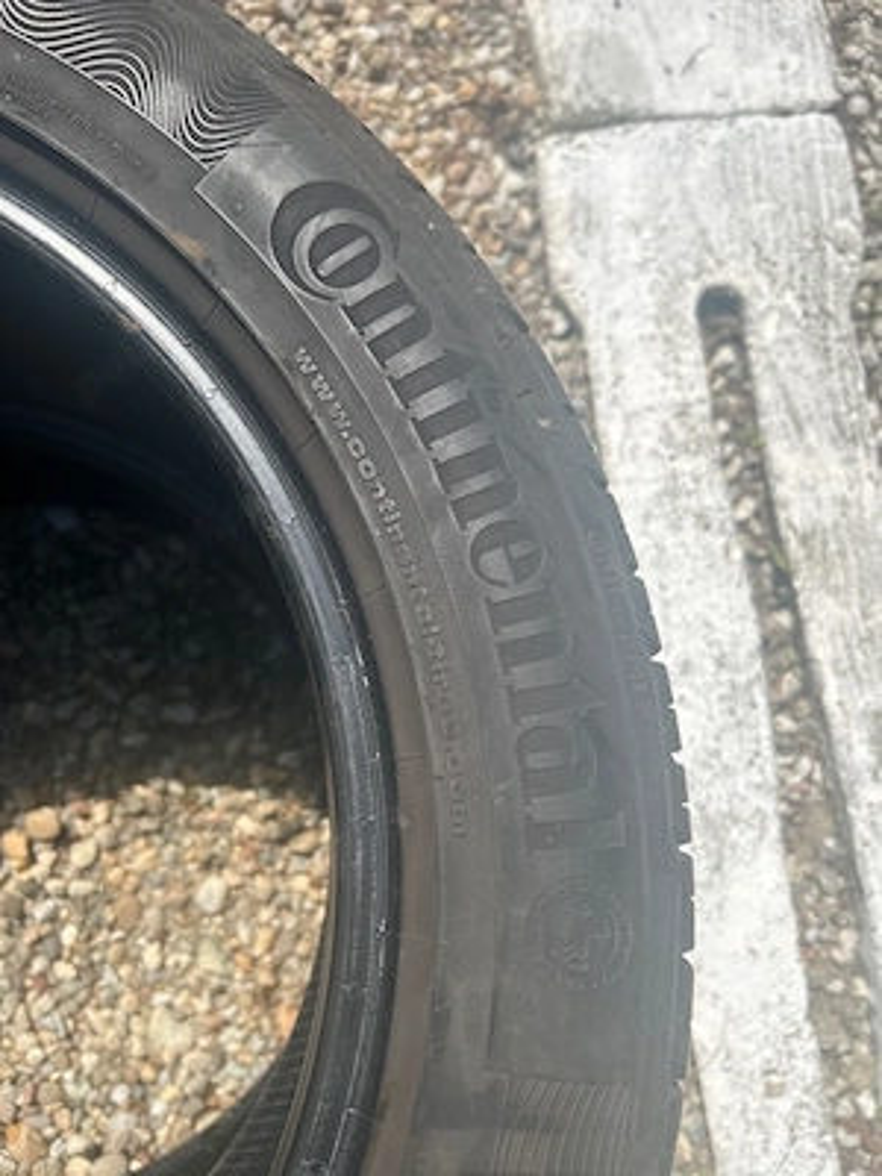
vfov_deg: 67.3
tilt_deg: -78.3
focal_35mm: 26
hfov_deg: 53.1
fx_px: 883
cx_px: 441
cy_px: 588
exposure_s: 1/4444
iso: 50
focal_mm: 5.7
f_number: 1.5
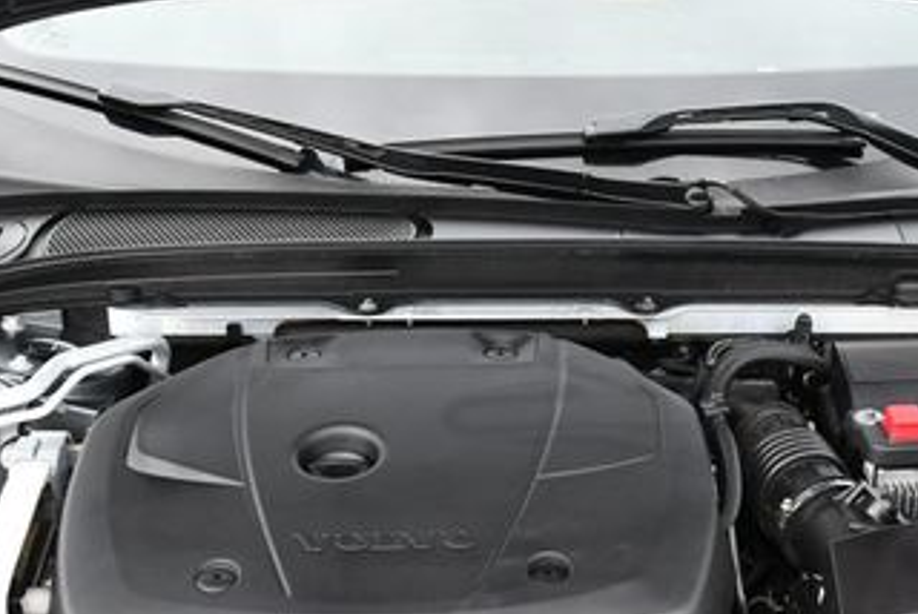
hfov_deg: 28.0
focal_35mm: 72
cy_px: 379
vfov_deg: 18.9
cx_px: 528
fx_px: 1838
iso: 250
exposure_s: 1/250
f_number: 5.6
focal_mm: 18
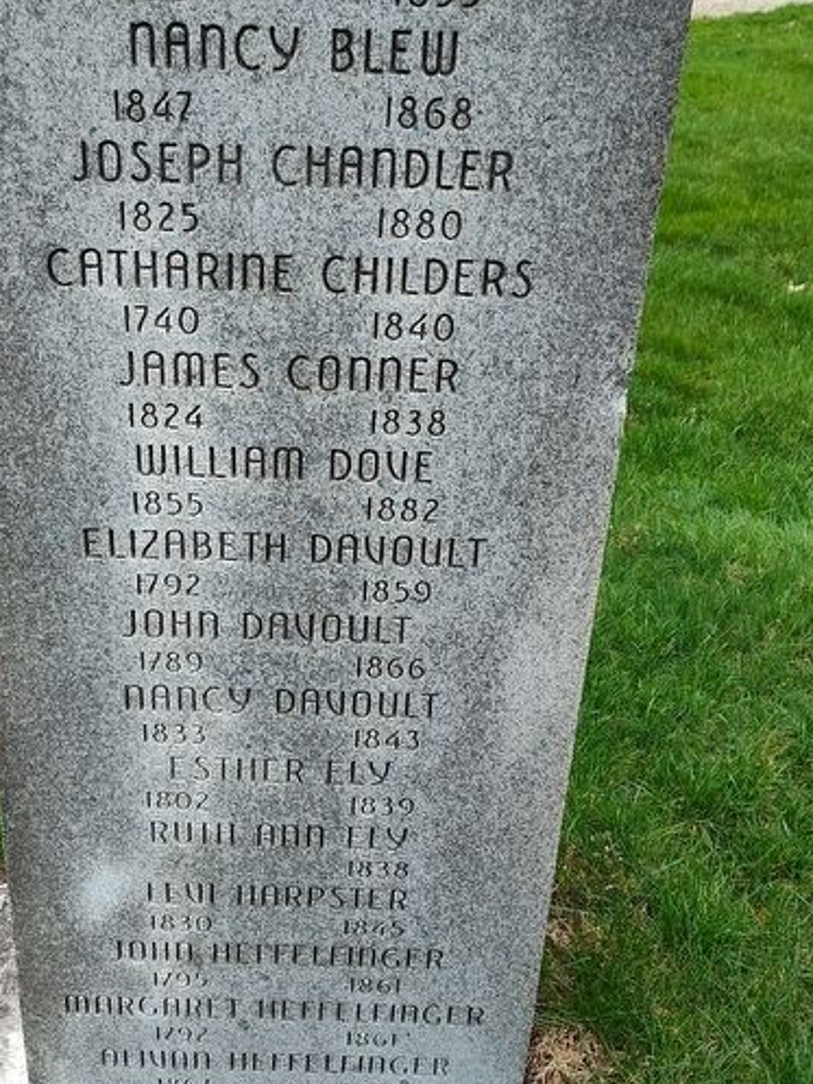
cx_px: 288
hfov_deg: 38.3
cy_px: 510
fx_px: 1158
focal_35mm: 37
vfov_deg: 50.1
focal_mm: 5.56
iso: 102
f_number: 1.8
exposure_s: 1/200
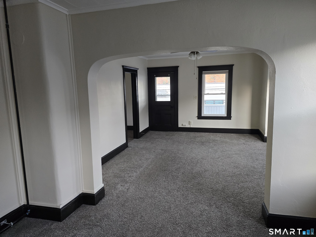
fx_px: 210
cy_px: 118
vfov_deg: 58.9
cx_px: 158
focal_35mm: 23
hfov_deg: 73.9
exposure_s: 1/60
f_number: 1.7
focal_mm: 6.3
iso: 640
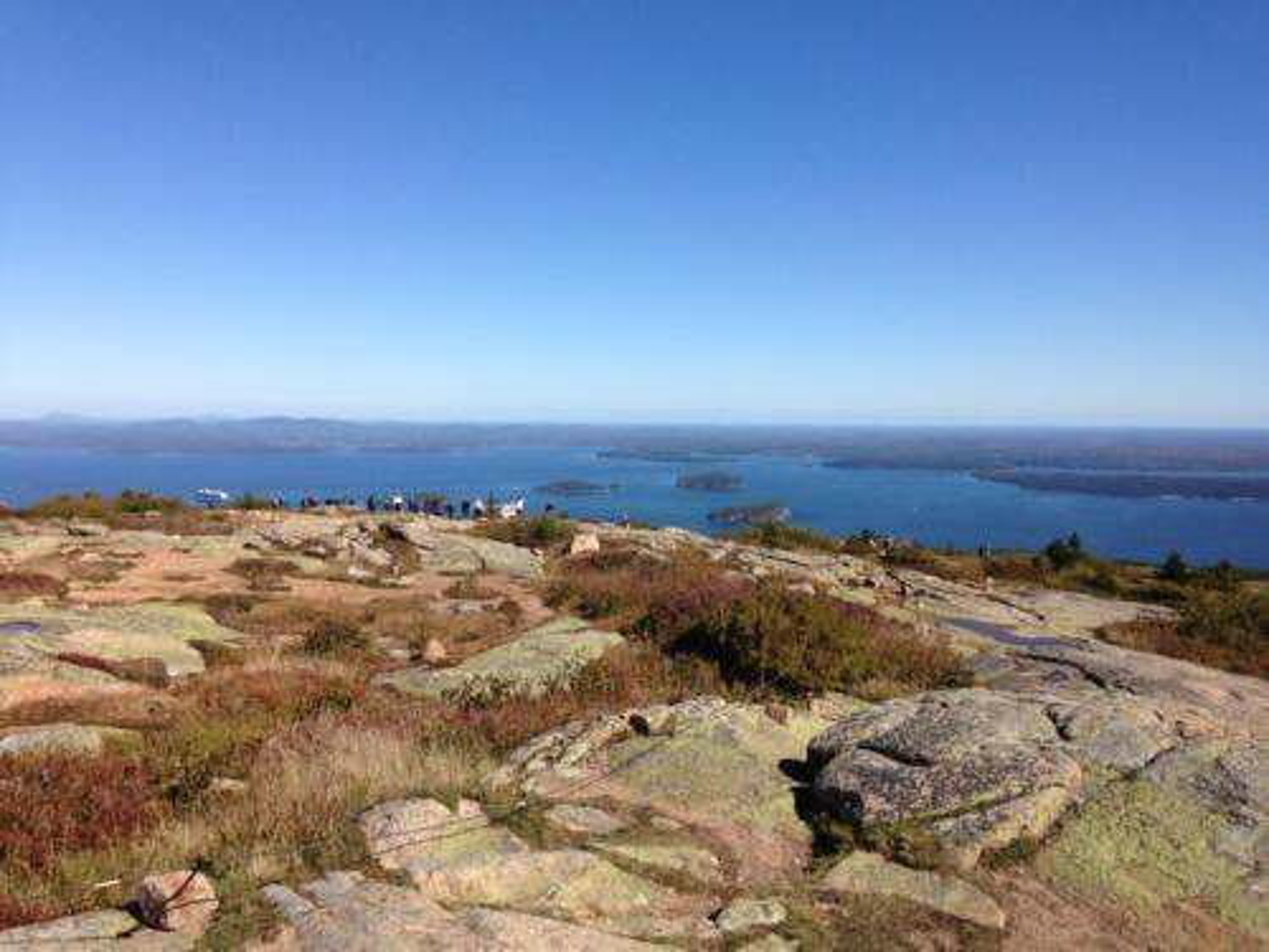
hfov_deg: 55.4
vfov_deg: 42.9
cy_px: 476
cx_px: 634
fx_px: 1210
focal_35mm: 33
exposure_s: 1/2169
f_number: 2.4
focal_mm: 4.12
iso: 50
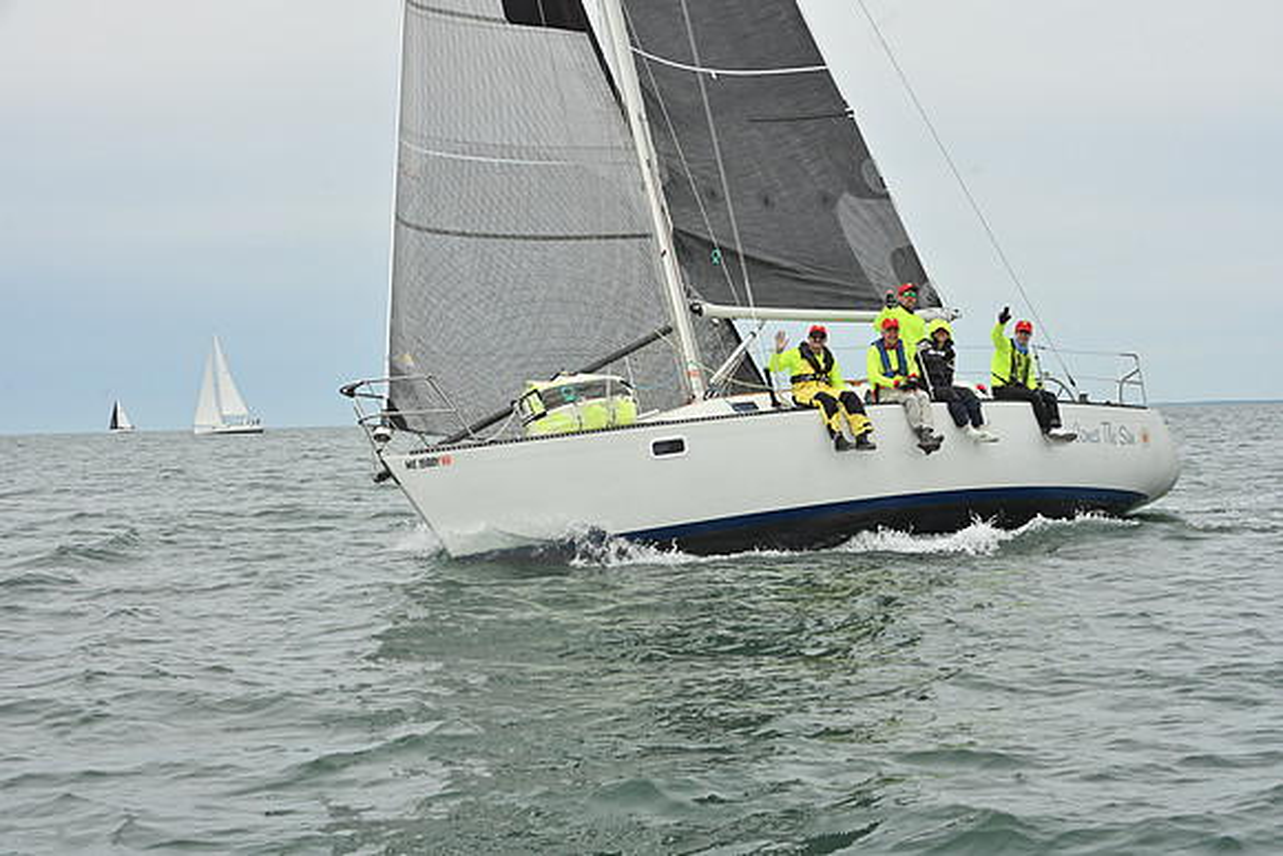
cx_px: 642
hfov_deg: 26.0
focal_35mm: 78
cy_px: 428
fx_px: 2780
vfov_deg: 17.5
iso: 320
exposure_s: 1/800
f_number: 11
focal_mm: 78
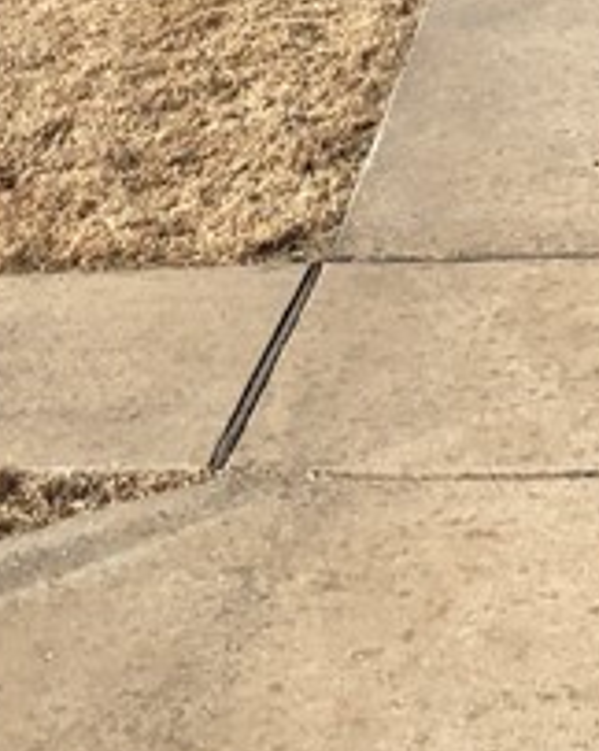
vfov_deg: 12.8
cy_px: -562
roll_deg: -1.9
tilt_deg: +1.7
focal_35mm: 138
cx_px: 477
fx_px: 3063
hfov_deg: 11.1
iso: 20
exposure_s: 1/2315
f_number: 1.8
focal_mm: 4
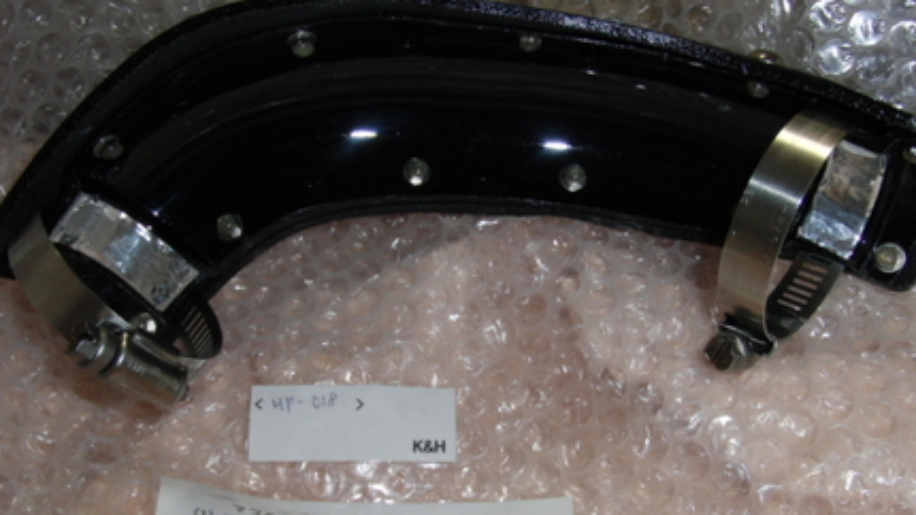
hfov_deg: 45.5
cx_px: 471
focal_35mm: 45
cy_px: 319
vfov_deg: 26.5
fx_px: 1093
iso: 100
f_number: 3.6
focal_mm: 6.42
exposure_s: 1/15
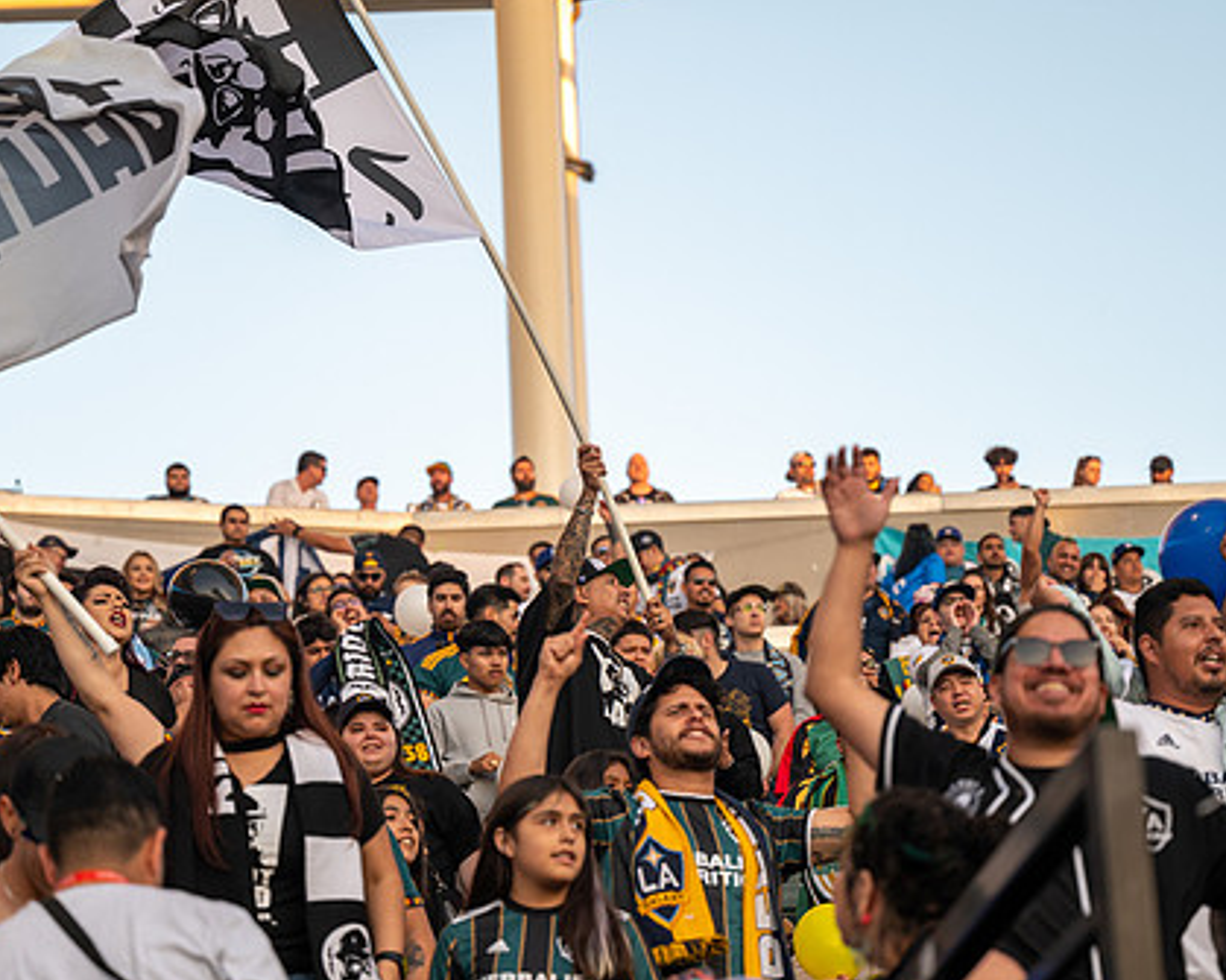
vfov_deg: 15.4
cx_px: 603
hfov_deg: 19.2
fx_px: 3628
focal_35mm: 100
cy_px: 483
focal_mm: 77
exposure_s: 1/800
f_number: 2.8
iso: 360
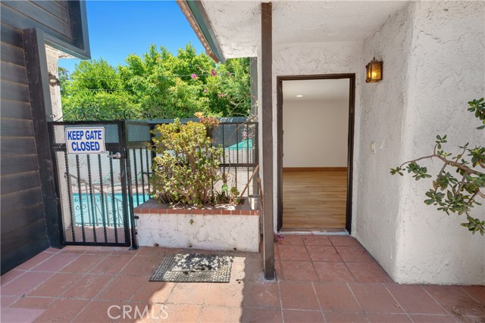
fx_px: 216
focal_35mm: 16
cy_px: 162
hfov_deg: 96.7
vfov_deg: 73.8
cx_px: 242
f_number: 10
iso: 100
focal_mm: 16
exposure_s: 1/2.5
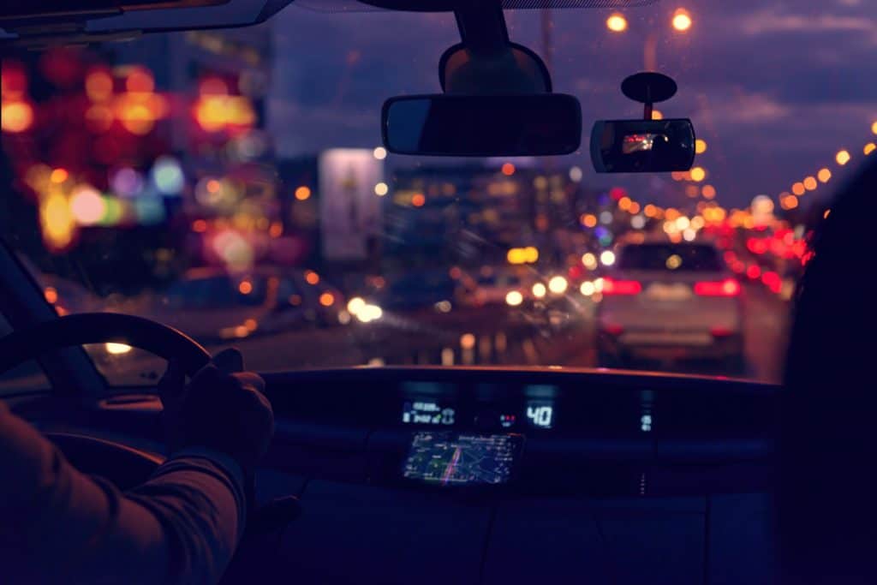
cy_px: 292
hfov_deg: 35.6
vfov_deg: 24.2
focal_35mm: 56
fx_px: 1364
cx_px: 438
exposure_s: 1/100
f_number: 4.5
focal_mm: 56
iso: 1000
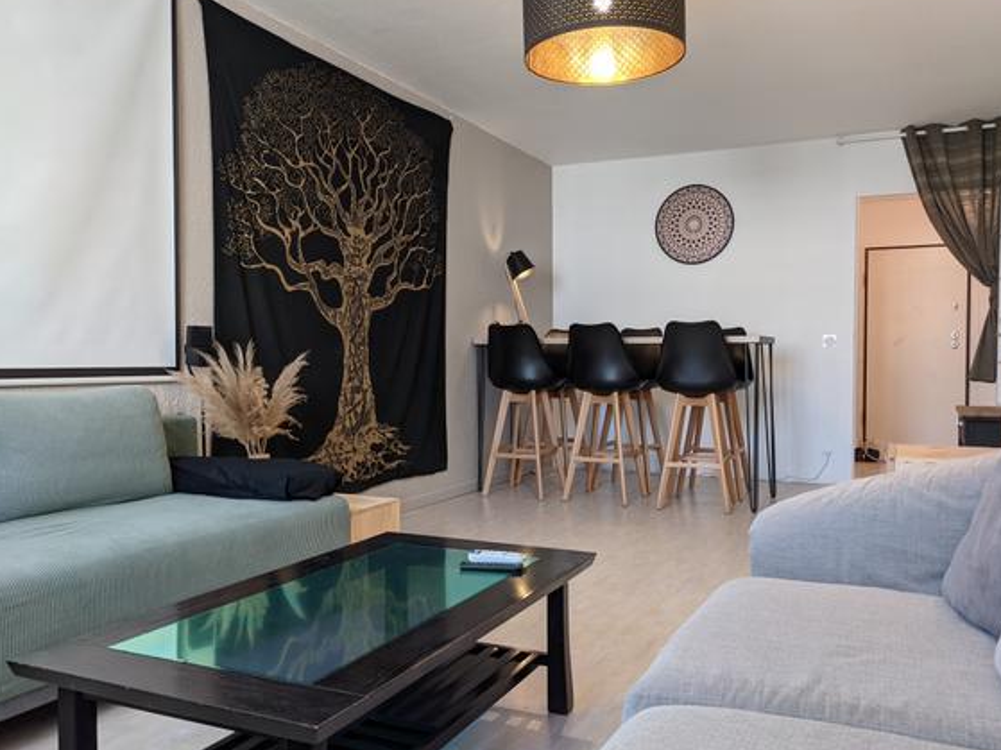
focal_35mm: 29
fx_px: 838
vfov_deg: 48.2
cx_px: 528
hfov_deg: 61.6
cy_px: 379
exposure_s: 1/25
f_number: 1.73
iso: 69
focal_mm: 4.38
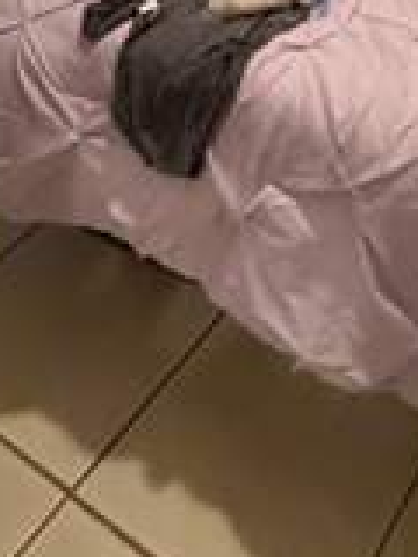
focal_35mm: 56
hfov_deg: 23.5
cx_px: 519
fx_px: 902
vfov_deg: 22.7
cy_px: -404
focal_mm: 2.22
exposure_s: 1/60
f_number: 2.2
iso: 800
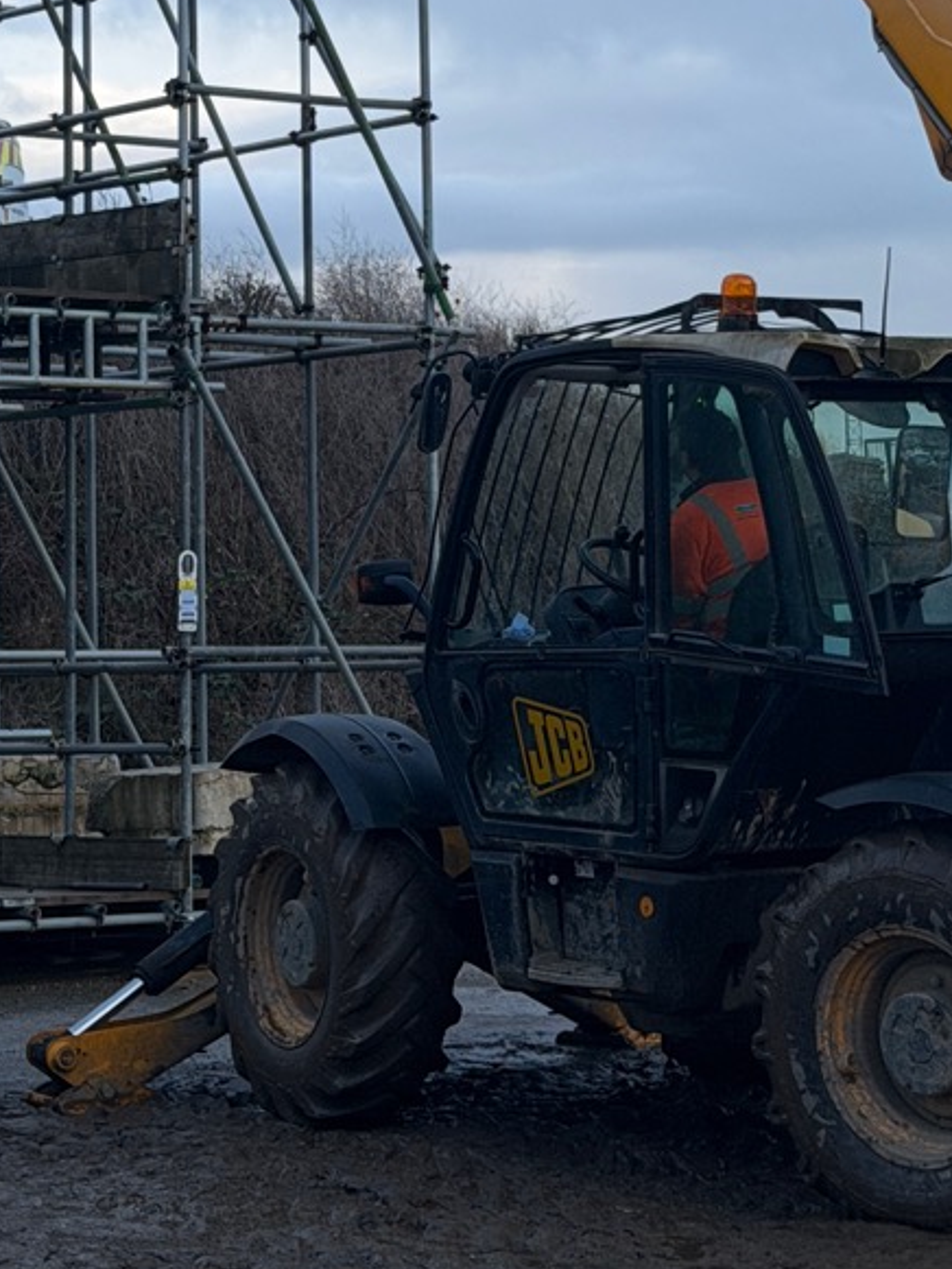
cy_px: -175
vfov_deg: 16.0
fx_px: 4362
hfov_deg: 12.4
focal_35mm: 119
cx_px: 251
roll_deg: +0.9
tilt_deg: +9.8
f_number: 1.78
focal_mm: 6.76
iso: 64
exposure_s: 1/1100
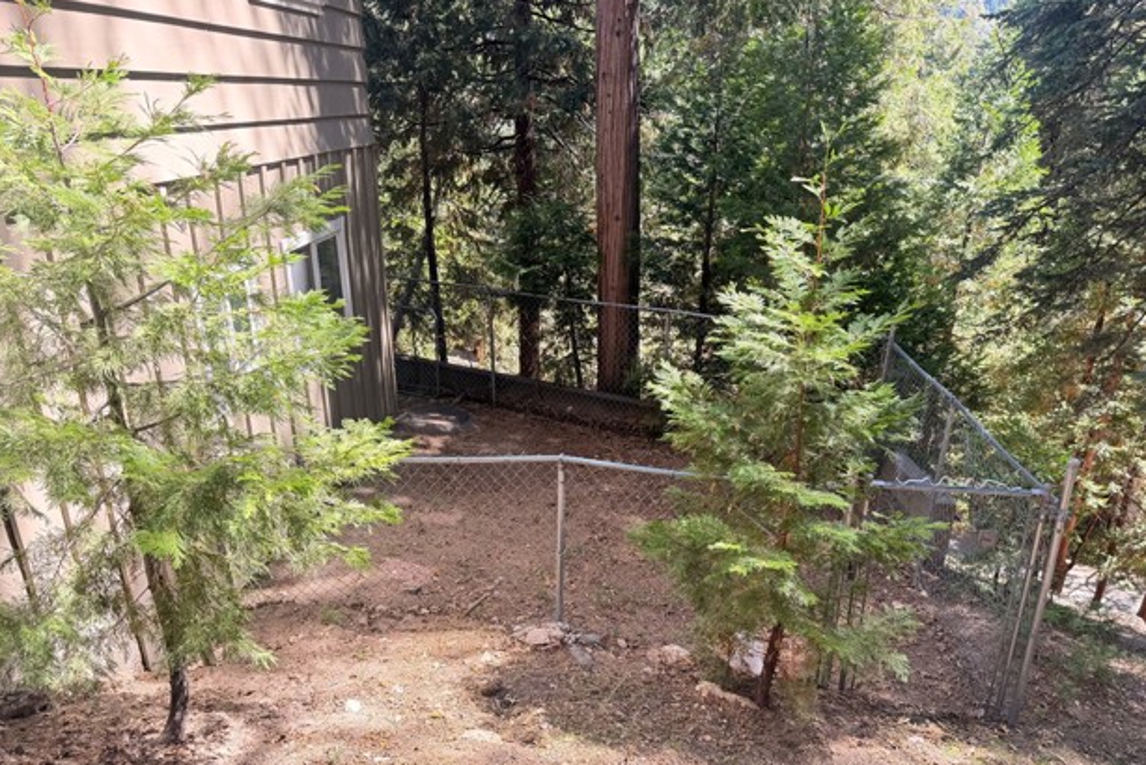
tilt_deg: -22.6
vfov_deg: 49.4
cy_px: 442
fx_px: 828
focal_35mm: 26
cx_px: 590
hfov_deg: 69.4
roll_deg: +0.5
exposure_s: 1/276
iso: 80
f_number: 1.78
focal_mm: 6.76
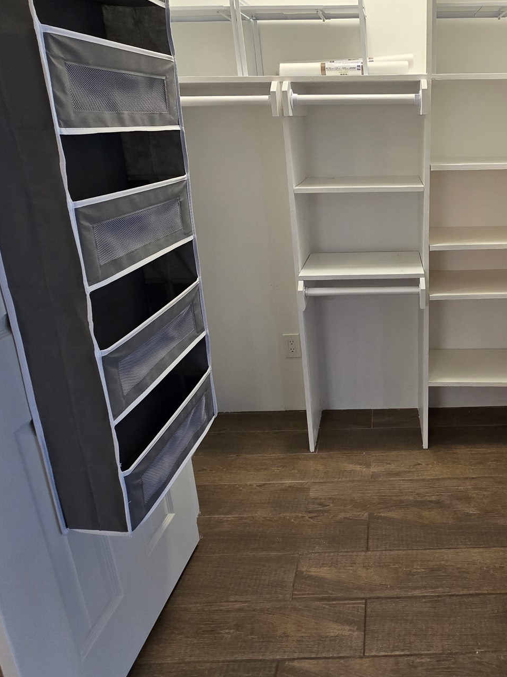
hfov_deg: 59.4
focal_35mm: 21
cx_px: 391
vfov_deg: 77.0
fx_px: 410
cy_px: 239
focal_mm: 2.2
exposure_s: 1/60
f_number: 2.2
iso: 125
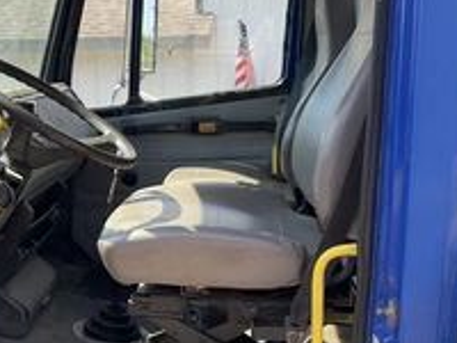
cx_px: 71
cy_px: 220
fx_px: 766
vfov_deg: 25.1
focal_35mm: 58
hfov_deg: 32.0
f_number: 1.8
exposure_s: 1/261
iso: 25
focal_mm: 3
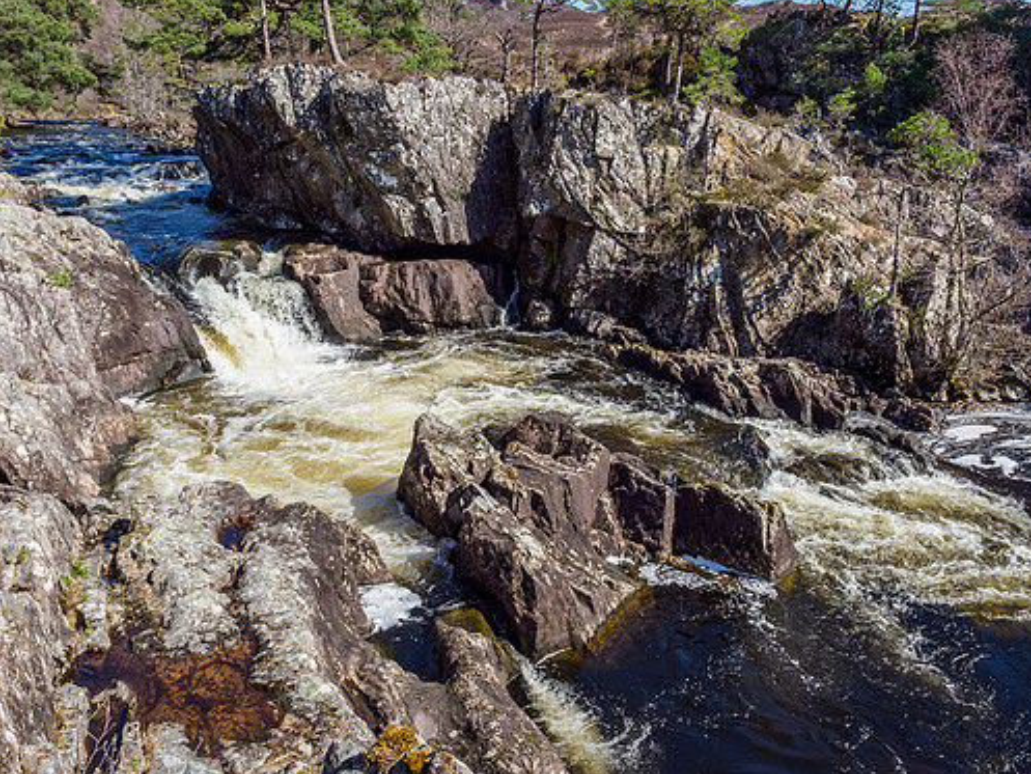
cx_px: 533
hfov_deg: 63.4
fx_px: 834
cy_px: 364
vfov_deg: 49.7
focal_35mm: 28
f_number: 8
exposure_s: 1/200
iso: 200
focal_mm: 12
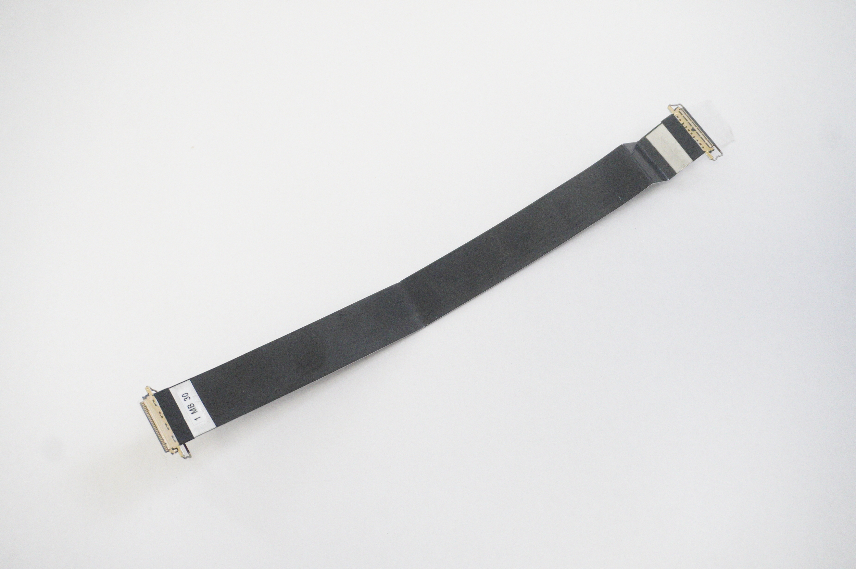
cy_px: 284
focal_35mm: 40
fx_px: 962
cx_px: 428
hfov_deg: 48.0
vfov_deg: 33.0
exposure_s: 1/200
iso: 5000
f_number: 5.6
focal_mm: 27
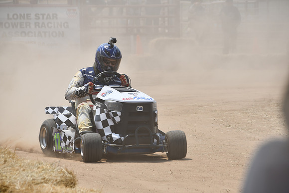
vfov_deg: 5.2
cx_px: 144
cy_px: 96
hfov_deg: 7.9
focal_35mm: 262
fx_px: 2104
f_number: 8
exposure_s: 1/500
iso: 110
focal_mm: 175
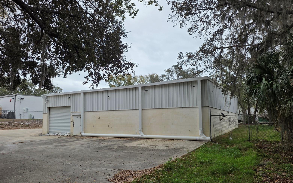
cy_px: 106
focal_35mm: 25
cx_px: 144
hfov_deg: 72.5
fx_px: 200
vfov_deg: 49.1
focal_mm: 6.25
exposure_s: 1/3502
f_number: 1.7
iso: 80
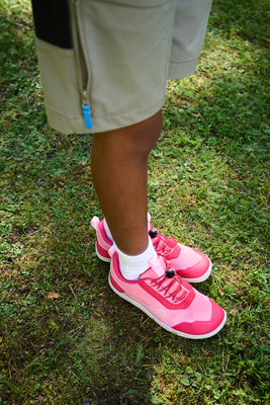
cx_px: 135
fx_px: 562
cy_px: 202
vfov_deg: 39.6
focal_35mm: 50
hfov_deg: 27.0
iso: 1600
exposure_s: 1/800
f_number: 6.3
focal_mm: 50
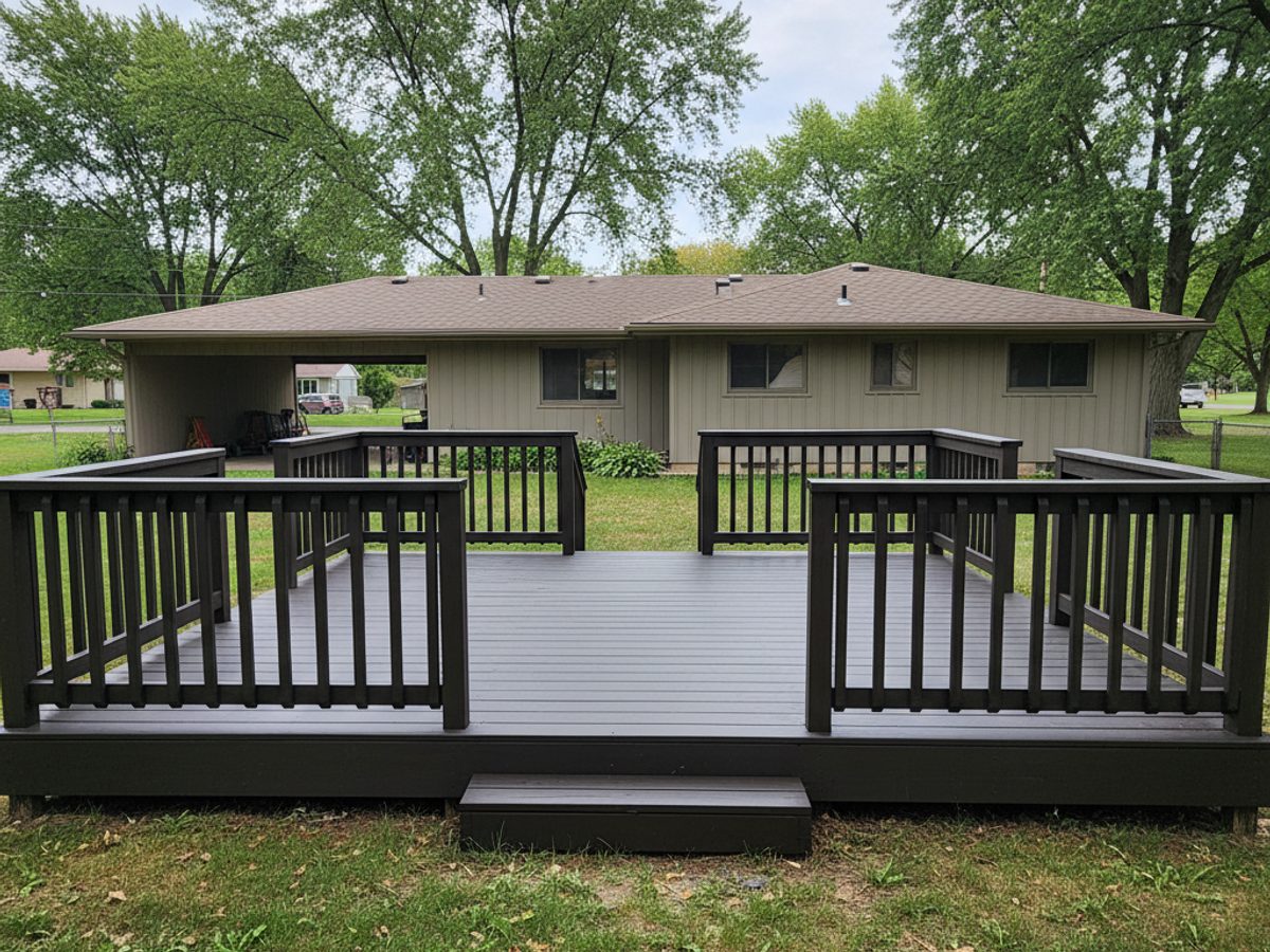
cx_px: 635
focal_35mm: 23
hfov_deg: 73.9
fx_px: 844
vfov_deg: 58.9
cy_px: 476
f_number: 1.8
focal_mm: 6.4
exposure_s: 1/685
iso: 1388
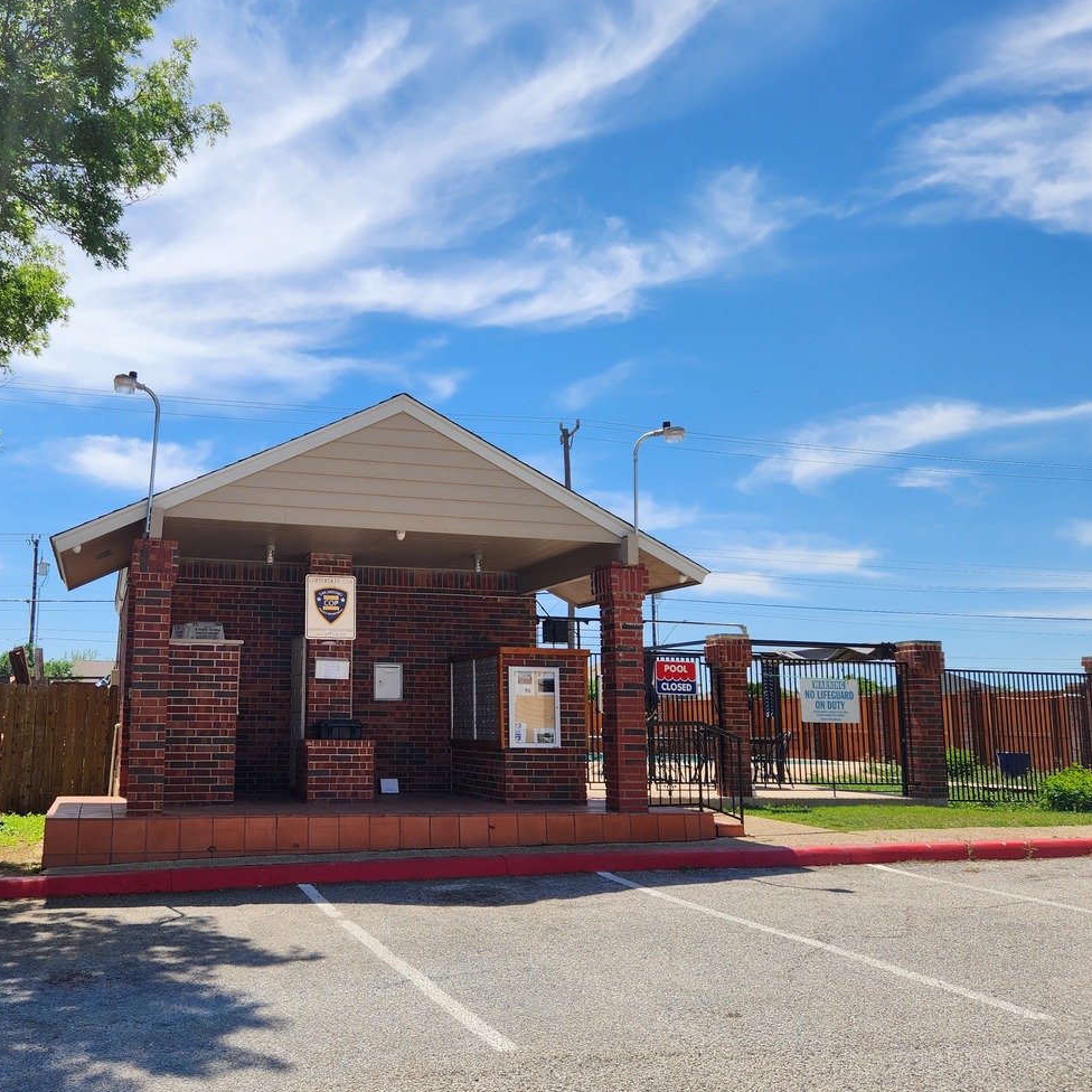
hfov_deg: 52.7
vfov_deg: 54.0
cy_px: 563
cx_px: 343
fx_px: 1071
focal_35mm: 30
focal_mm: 5.4
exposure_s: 1/2060
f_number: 1.8
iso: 20
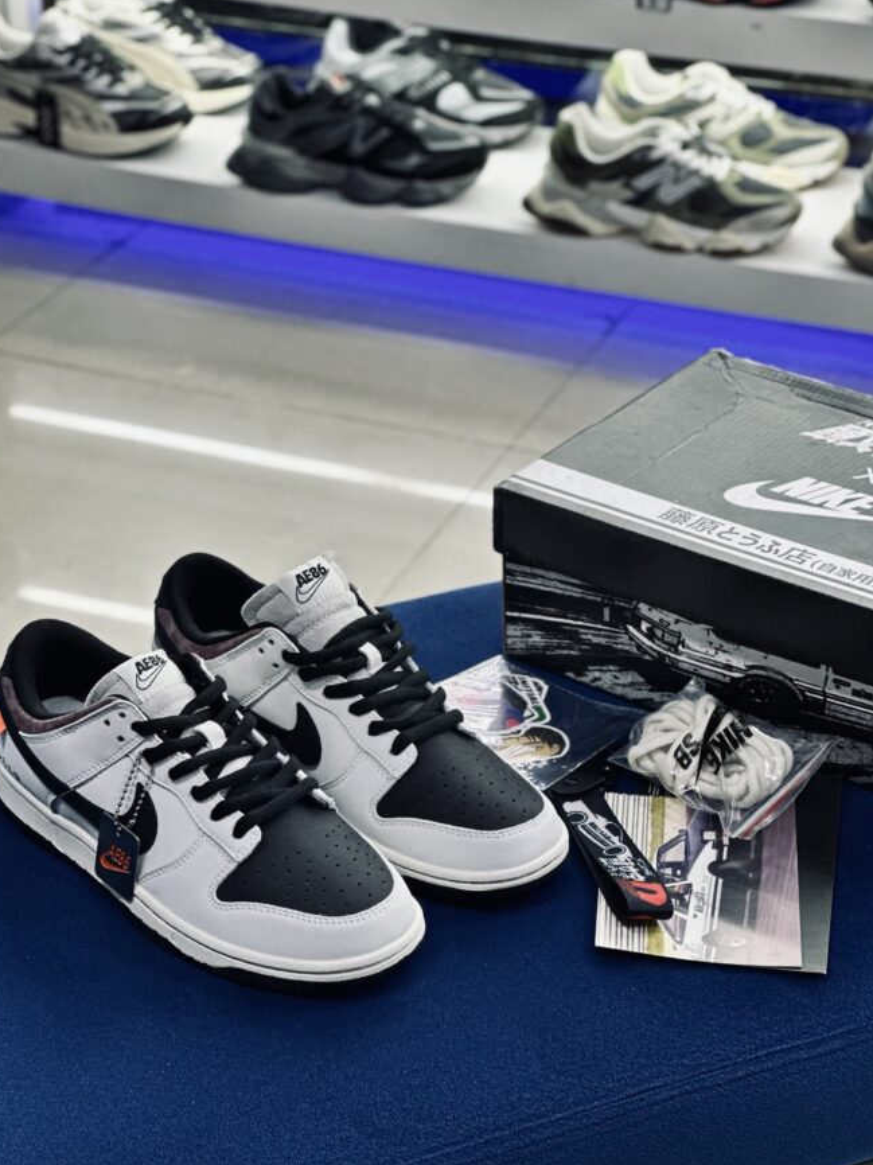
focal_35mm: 83
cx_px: 409
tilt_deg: -28.7
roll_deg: -0.3
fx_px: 2792
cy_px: 601
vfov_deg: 23.6
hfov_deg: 17.8
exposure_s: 1/121
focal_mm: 9
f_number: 2.8
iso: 200
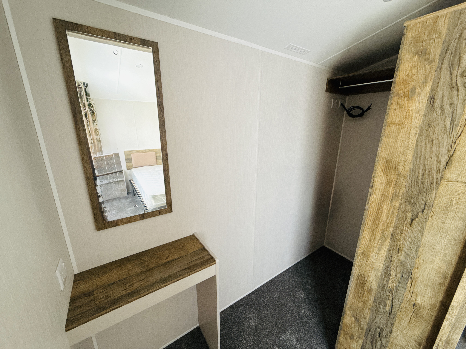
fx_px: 188
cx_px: 233
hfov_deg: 102.1
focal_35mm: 14
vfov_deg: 85.7
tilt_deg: -15.6
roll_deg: -0.8
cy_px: 174
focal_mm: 2.22
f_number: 2.2
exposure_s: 1/95
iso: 320
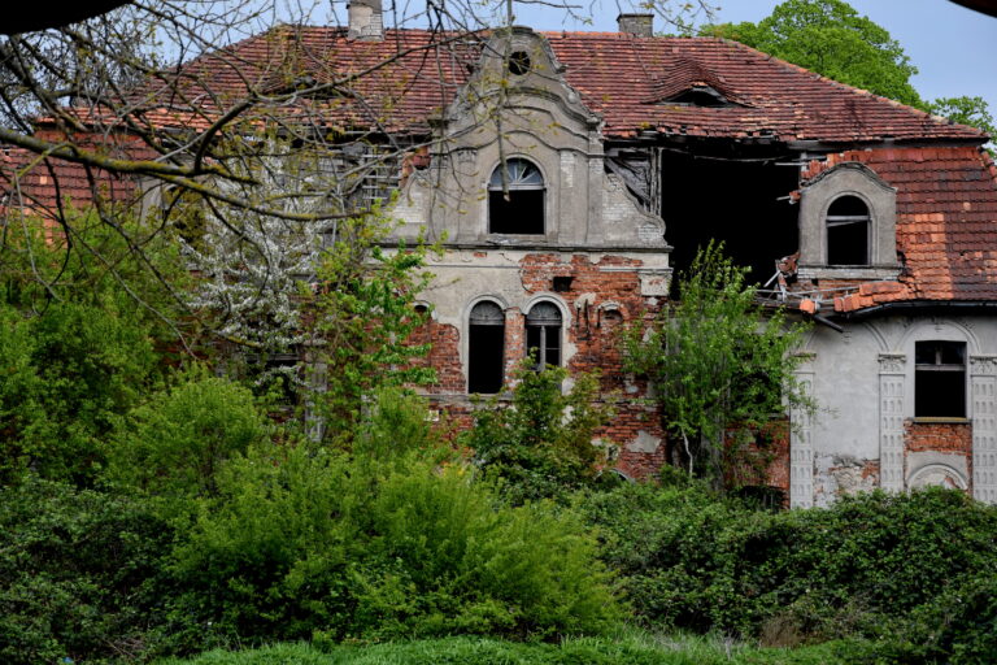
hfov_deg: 18.2
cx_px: 498
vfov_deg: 12.2
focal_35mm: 112
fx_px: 3115
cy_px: 332
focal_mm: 75
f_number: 5.6
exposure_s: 1/500
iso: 320
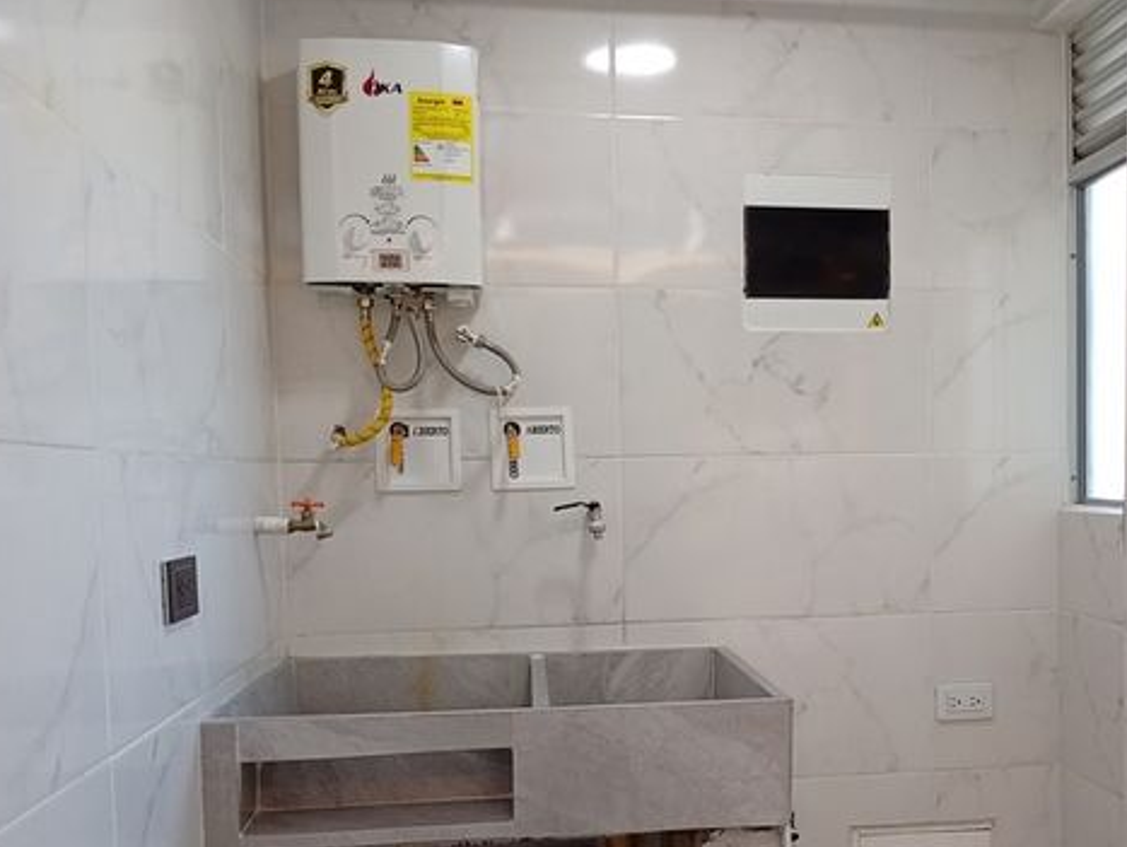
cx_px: 731
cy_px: 565
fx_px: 1206
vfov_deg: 38.3
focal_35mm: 37
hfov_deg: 49.4
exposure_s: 1/60
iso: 139
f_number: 1.8
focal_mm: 4.15
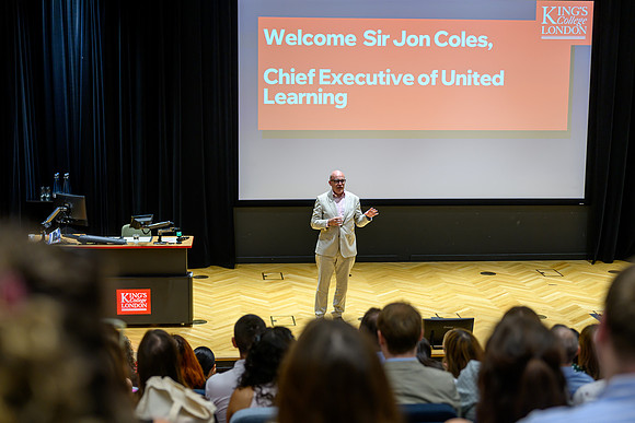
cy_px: 212
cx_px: 318
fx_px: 973
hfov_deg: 36.1
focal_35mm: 55
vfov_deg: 24.6
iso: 220
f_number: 2.2
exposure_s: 1/125
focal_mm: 54
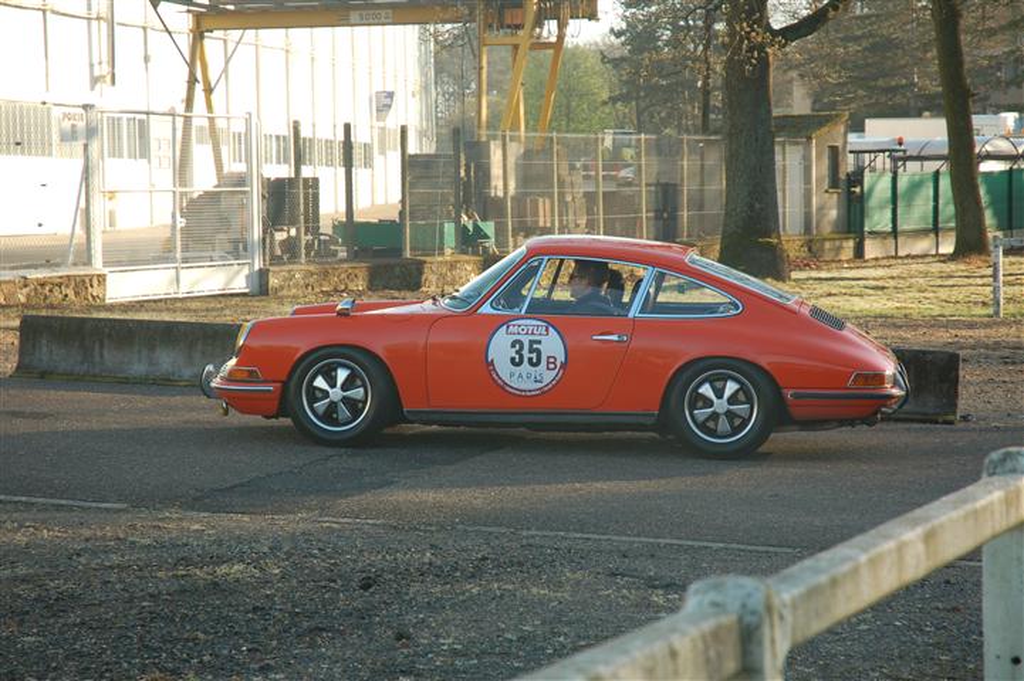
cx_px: 512
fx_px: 2985
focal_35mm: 105
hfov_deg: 19.5
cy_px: 340
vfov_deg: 13.0
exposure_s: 1/400
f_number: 5
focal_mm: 70
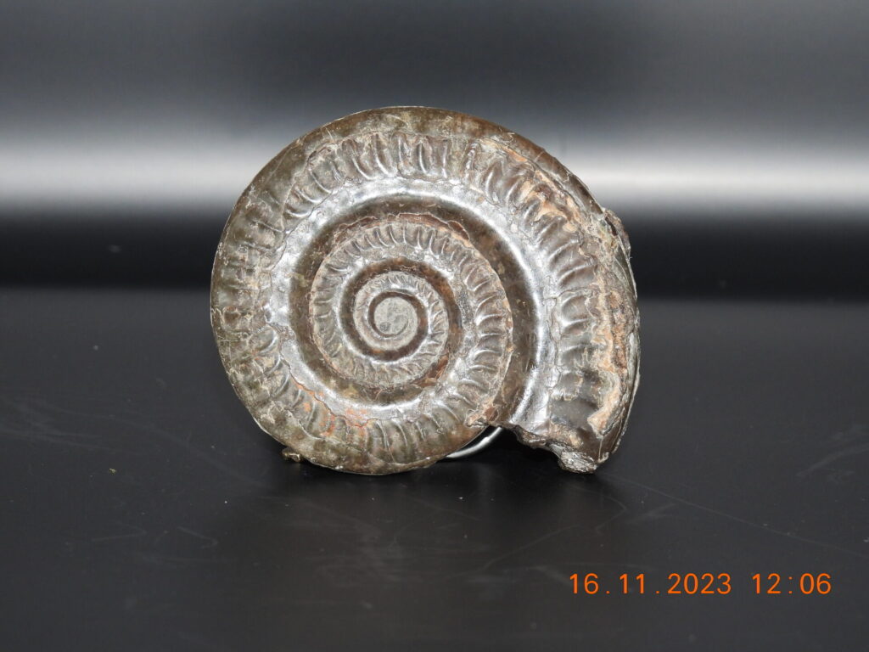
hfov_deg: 11.6
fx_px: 4268
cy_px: 326
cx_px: 434
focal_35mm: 170
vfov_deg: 8.7
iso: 200
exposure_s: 1/60
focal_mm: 30.3
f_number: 4.5
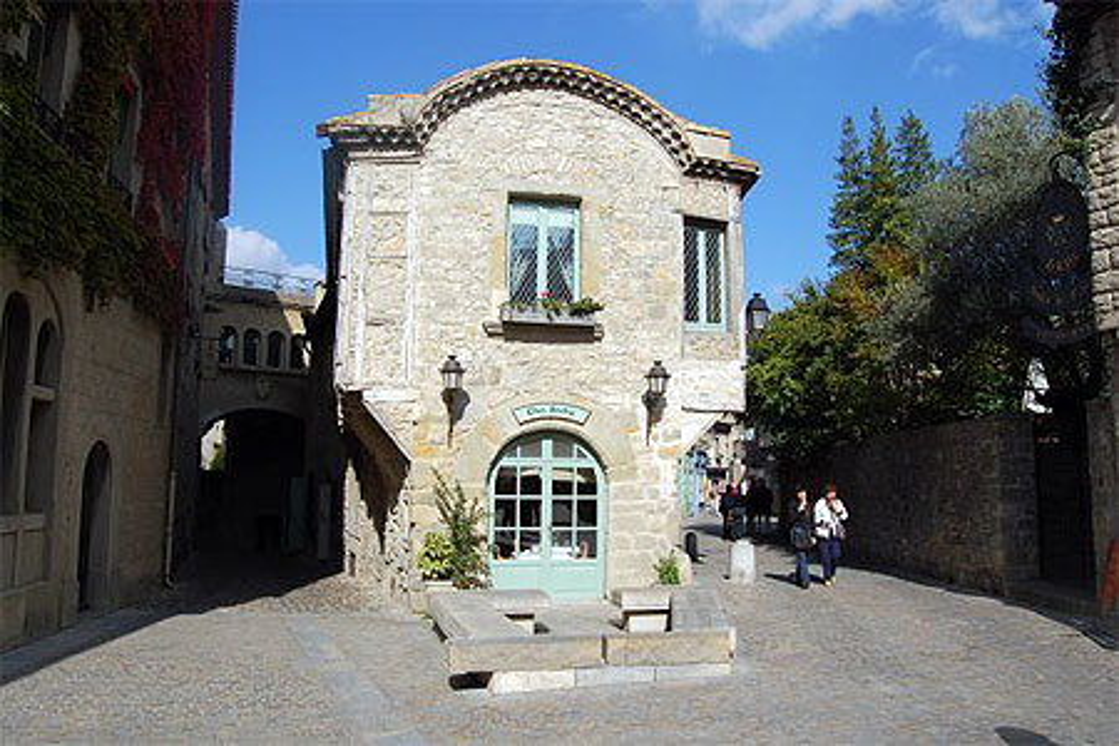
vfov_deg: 47.9
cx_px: 560
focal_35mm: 27
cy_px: 373
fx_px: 839
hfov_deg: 67.4
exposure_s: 1/400
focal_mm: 18
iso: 200
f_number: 10
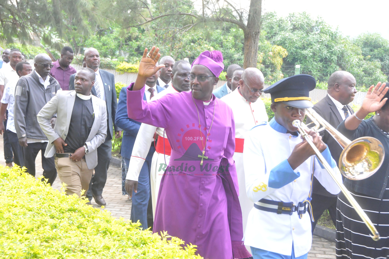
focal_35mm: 75
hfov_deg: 27.0
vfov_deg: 18.1
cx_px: 194
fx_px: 809
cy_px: 130
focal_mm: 50
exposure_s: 1/250
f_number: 8
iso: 2000
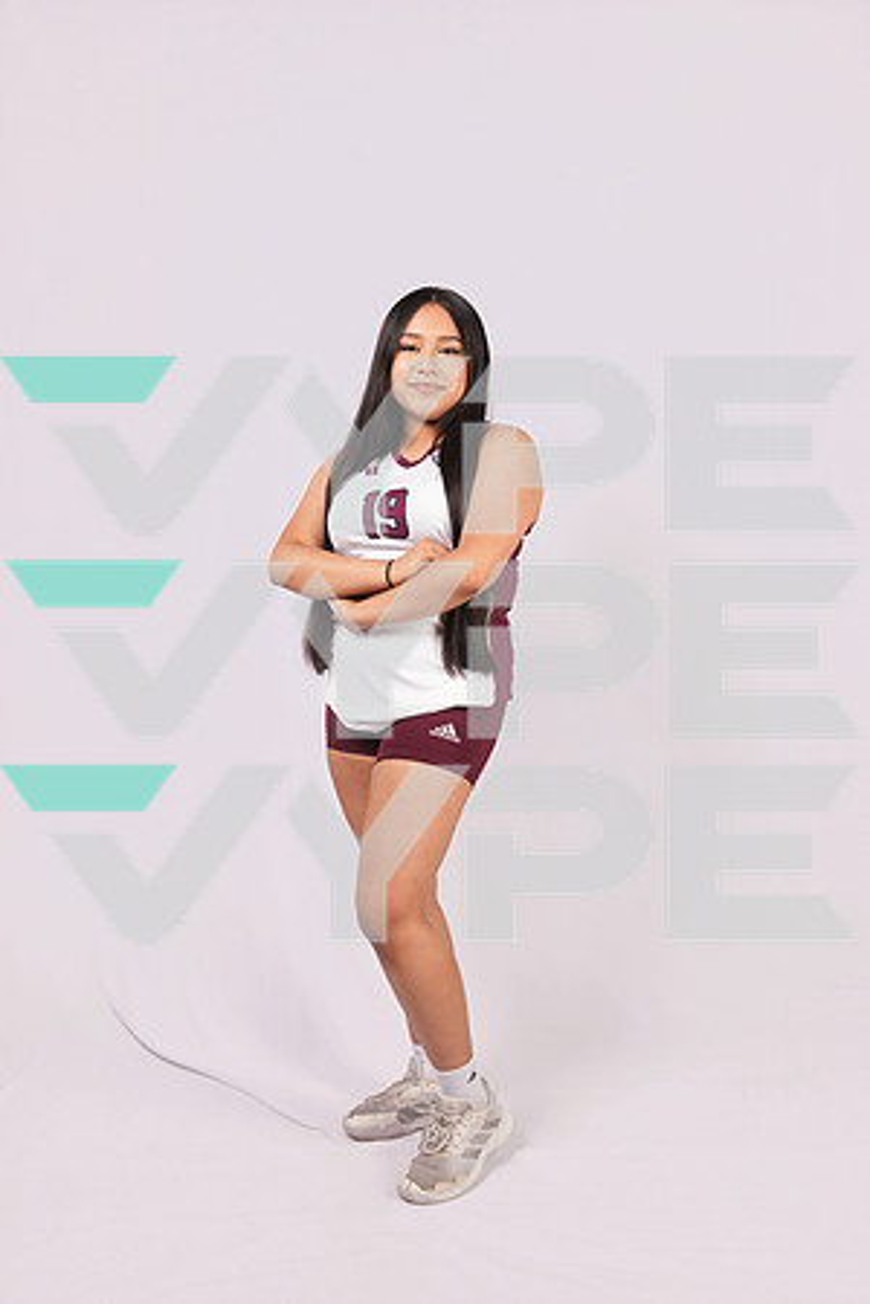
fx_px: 1196
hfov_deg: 40.0
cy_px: 652
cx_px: 435
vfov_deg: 57.2
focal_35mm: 33
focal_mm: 33
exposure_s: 1/125
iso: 160
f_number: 5.6
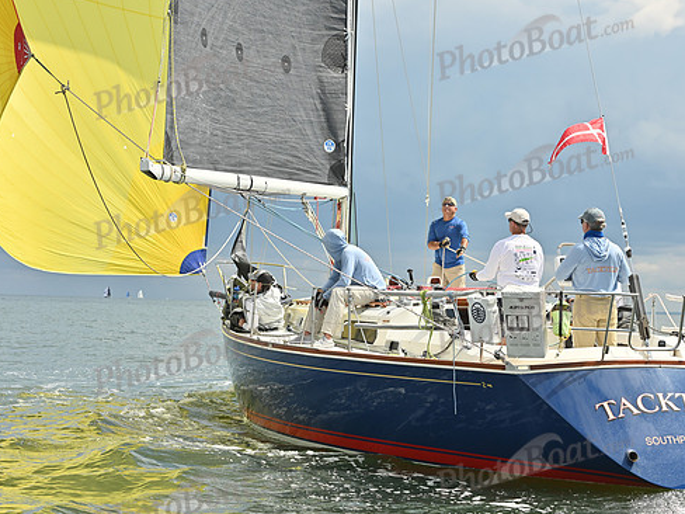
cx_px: 365
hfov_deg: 24.4
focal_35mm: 80
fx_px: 1583
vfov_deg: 18.4
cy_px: 266
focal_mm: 70
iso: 320
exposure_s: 1/1250
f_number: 7.1
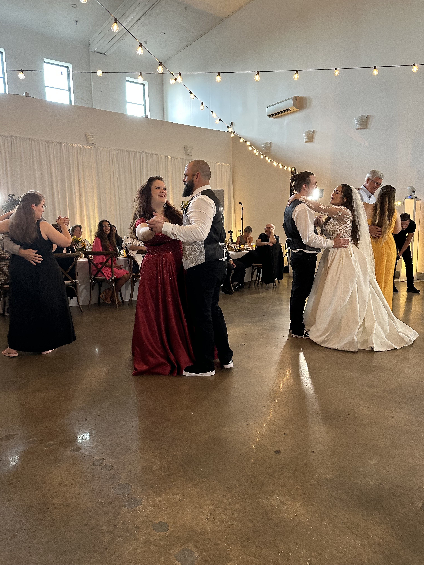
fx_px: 392
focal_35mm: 24
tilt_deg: -5.1
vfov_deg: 71.6
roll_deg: +2.1
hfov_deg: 56.8
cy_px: 282
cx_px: 212
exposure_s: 1/60
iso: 320
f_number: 1.78
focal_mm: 6.86
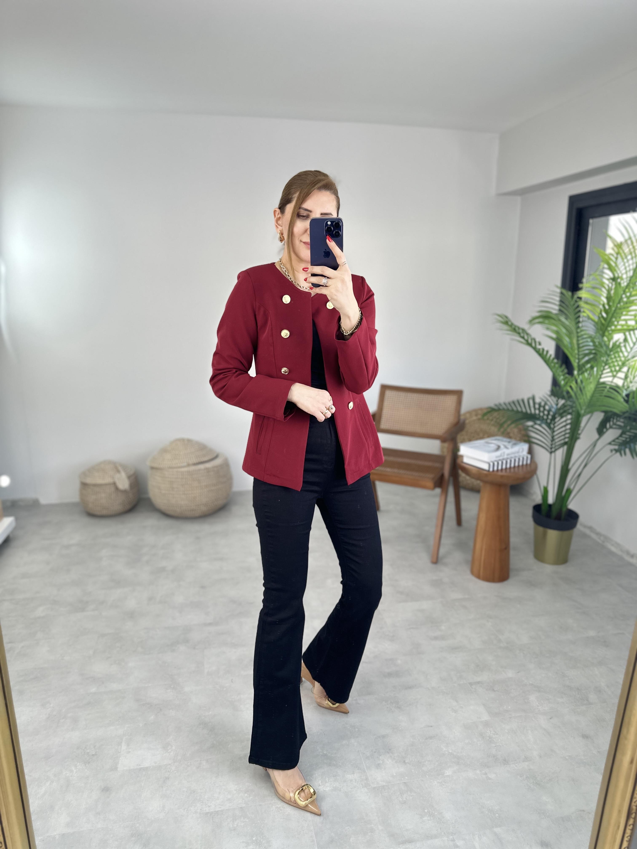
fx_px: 589
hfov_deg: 56.8
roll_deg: +1.0
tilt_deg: -22.6
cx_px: 318
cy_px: 424
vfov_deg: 71.6
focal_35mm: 24
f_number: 1.78
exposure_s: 1/136
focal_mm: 6.86
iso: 64
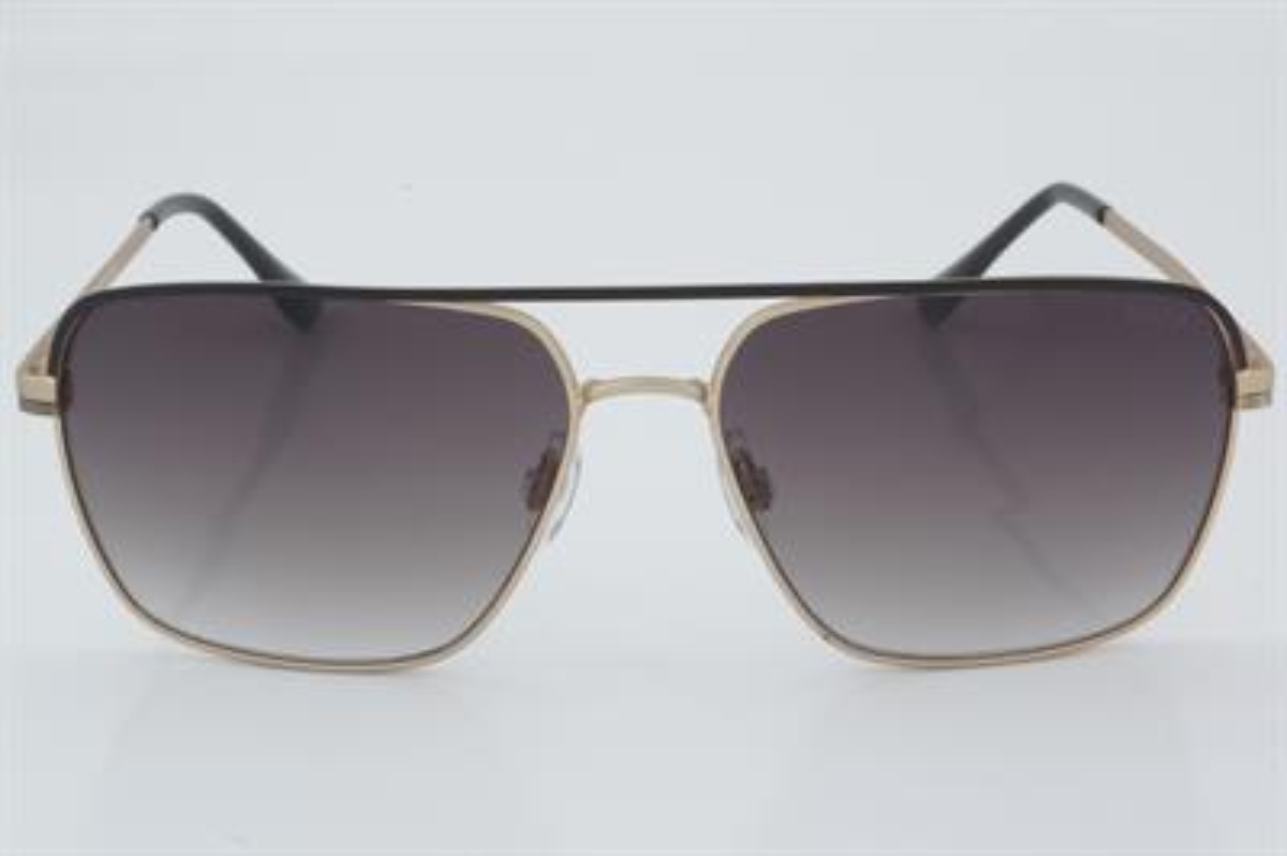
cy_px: 428
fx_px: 2947
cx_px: 644
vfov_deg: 16.5
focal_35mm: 82
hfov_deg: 24.6
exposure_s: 1/3
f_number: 32
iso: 100
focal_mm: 55
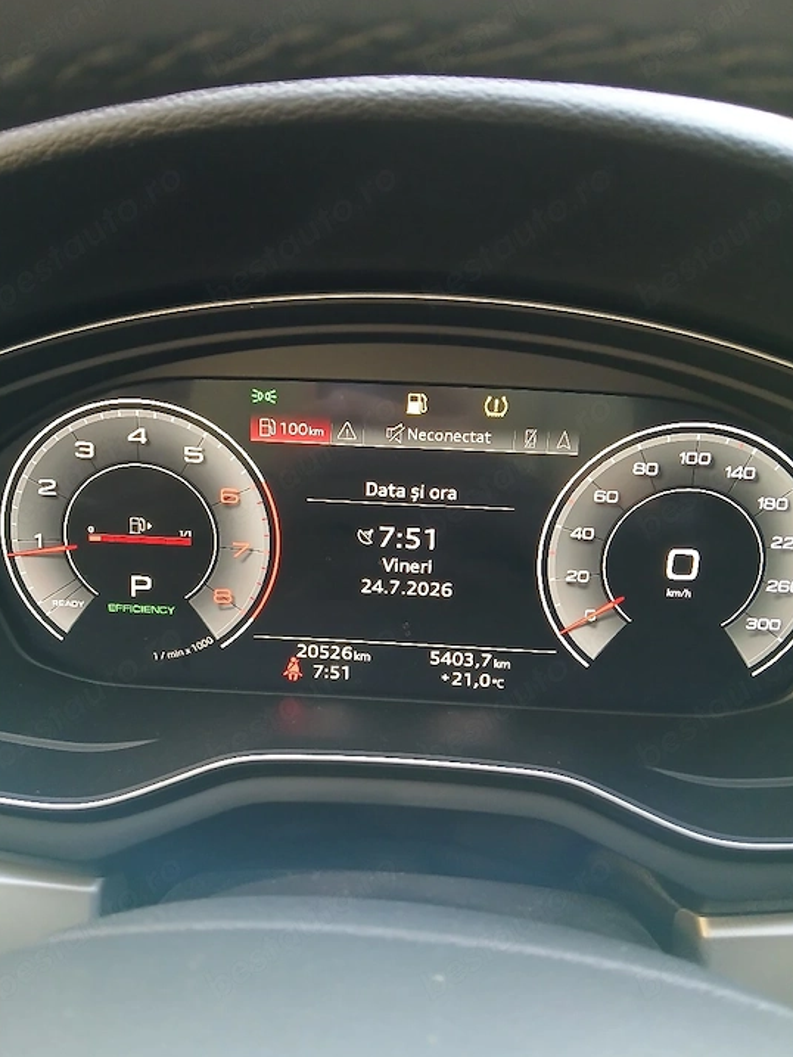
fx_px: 886
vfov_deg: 61.6
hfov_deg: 48.2
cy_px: 506
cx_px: 373
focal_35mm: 29
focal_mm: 3.98
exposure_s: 1/50.3
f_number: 1.8
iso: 320
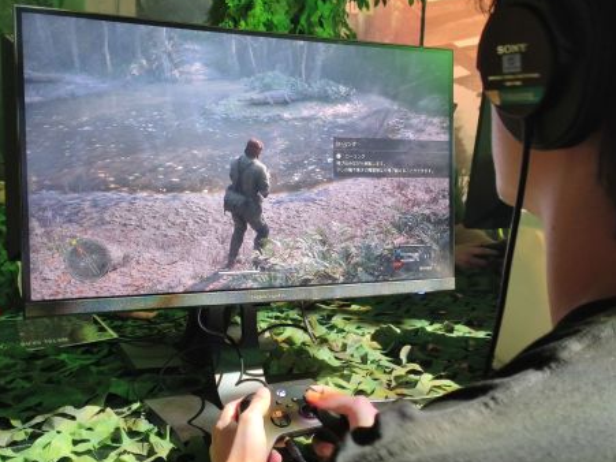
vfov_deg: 34.3
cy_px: 250
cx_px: 339
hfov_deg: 44.7
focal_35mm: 42
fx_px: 747
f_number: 1.75
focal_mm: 4.75
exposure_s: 1/50
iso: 1107
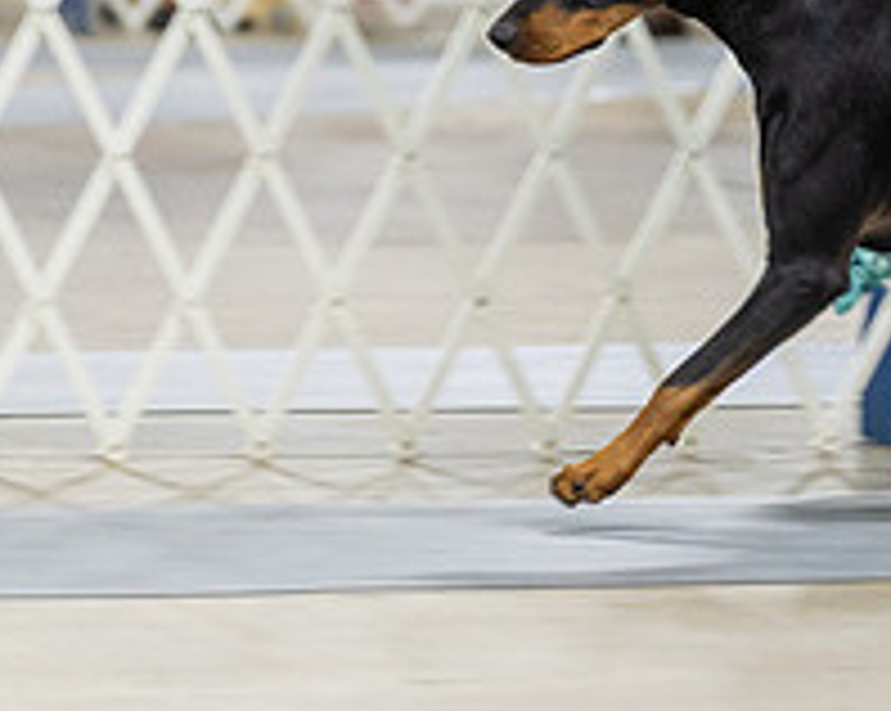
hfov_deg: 4.5
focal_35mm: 432
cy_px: -32
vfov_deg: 3.6
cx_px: 452
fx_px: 11381
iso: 2500
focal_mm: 135
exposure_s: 1/160
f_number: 2.8
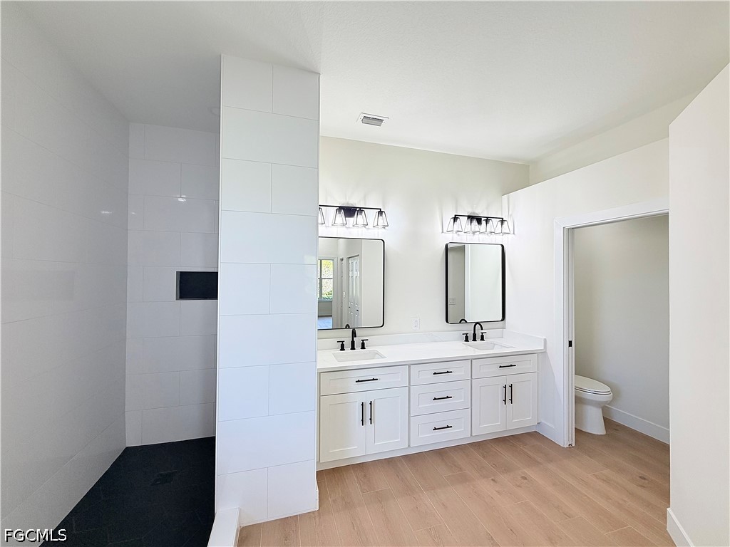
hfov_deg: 102.1
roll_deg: -0.2
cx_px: 365
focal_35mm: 14
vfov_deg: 85.7
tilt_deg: +0.6
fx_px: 295
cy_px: 274
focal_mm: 2.22
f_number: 2.2
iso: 80
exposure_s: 1/120
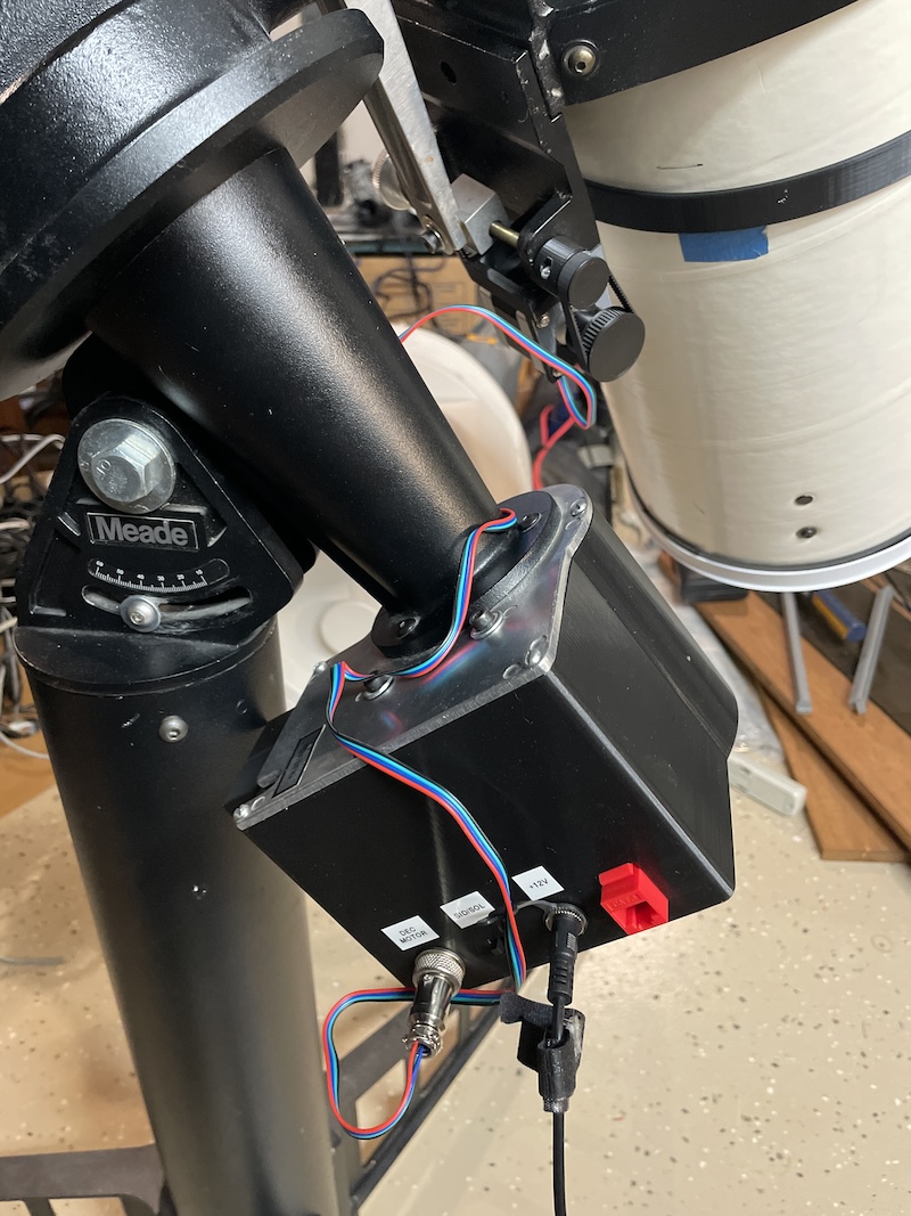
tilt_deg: -30.1
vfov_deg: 67.3
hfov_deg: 53.1
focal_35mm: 26
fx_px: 913
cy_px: 608
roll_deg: +0.8
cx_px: 456
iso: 400
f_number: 1.6
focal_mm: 4.2
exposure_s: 1/60
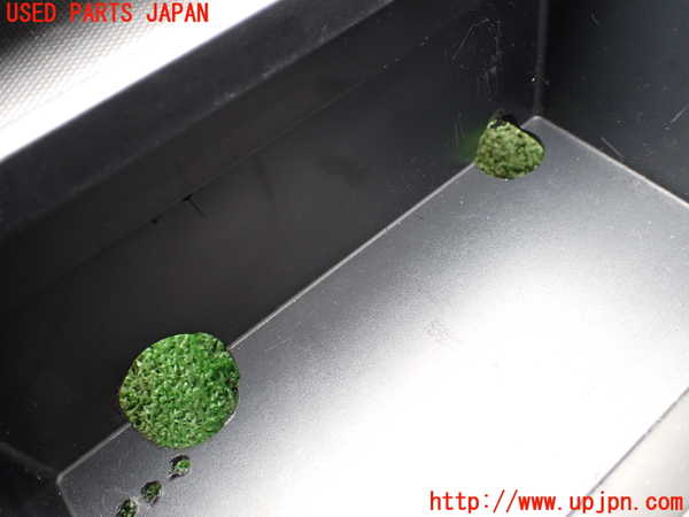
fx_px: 597
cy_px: 258
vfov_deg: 46.8
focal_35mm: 30
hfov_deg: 60.0
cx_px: 344
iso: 250
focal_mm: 5.4
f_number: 2.3
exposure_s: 1/125
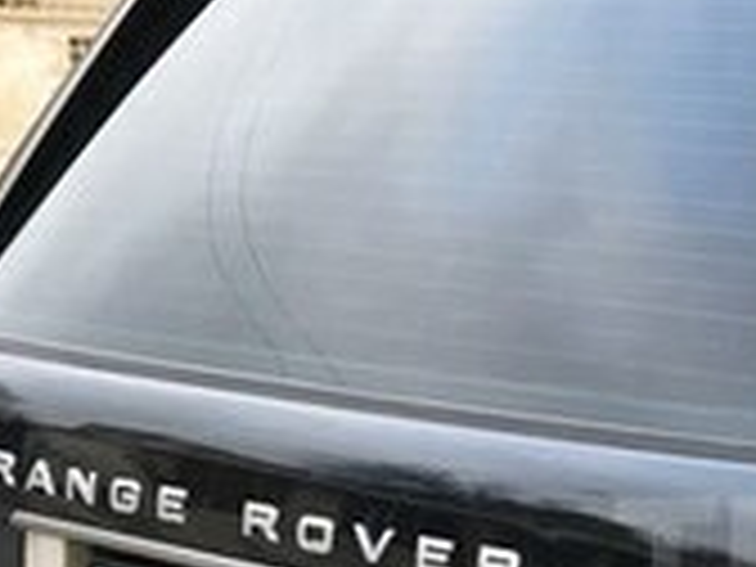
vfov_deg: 12.8
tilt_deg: -10.9
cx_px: 1076
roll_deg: -1.7
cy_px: 565
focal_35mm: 114
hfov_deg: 16.1
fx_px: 2490
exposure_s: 1/33
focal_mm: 4.15
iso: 40
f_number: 2.2
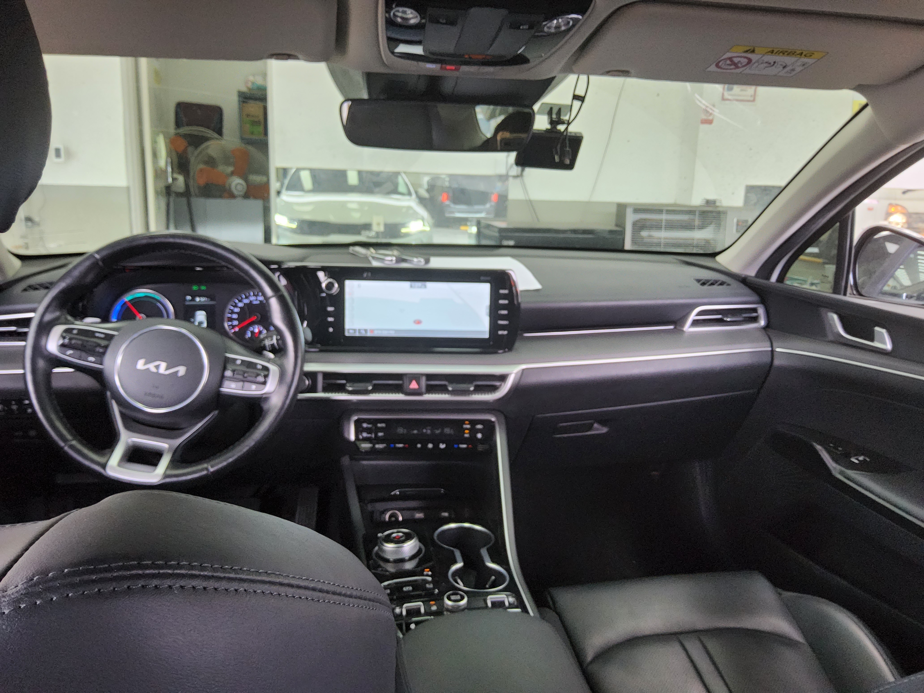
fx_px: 667
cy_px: 346
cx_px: 462
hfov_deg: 69.4
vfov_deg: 54.9
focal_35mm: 25
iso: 320
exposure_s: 1/120
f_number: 2
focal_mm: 3.08
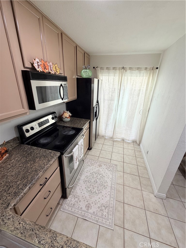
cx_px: 93
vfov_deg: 102.1
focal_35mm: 14
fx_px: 100
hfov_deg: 85.7
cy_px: 124
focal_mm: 2.22
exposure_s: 1/120
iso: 160
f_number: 2.2
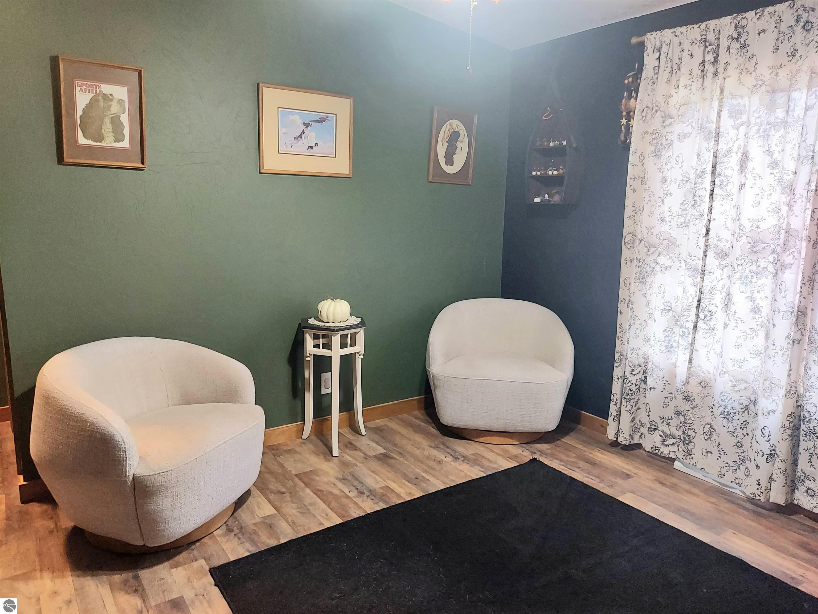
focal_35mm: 25
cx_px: 409
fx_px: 591
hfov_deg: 69.4
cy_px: 307
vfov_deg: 54.9
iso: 320
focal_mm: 4.6
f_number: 2
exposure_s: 1/30
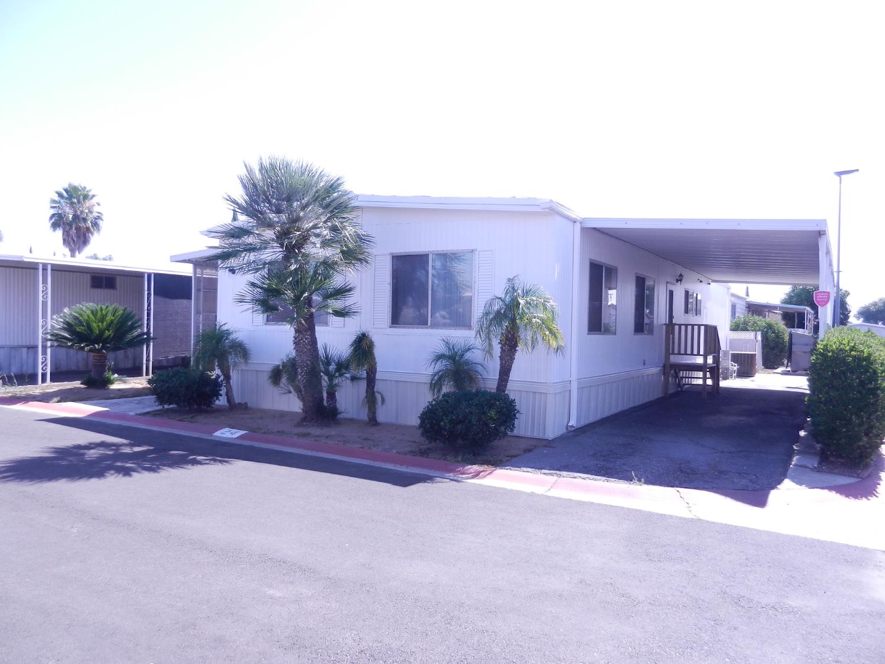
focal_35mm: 25
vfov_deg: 54.9
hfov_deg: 69.4
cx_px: 442
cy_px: 332
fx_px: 639
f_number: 3.5
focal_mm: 4.5
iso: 160
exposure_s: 1/500
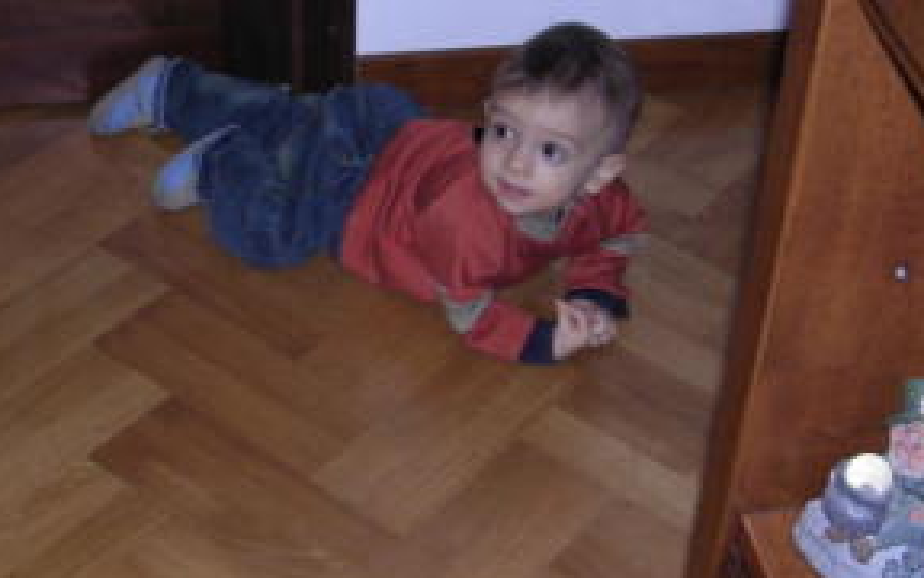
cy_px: 268
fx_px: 1763
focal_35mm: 70
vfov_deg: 18.6
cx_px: 324
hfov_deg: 29.2
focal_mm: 5.8
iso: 100
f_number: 2.8
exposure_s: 1/60.1
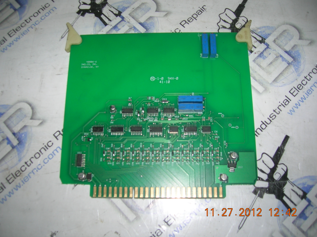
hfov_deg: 54.0
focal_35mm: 34
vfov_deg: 41.7
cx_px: 158
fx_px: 311
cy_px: 118
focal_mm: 5.7
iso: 50
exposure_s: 1/60.1
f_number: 2.9
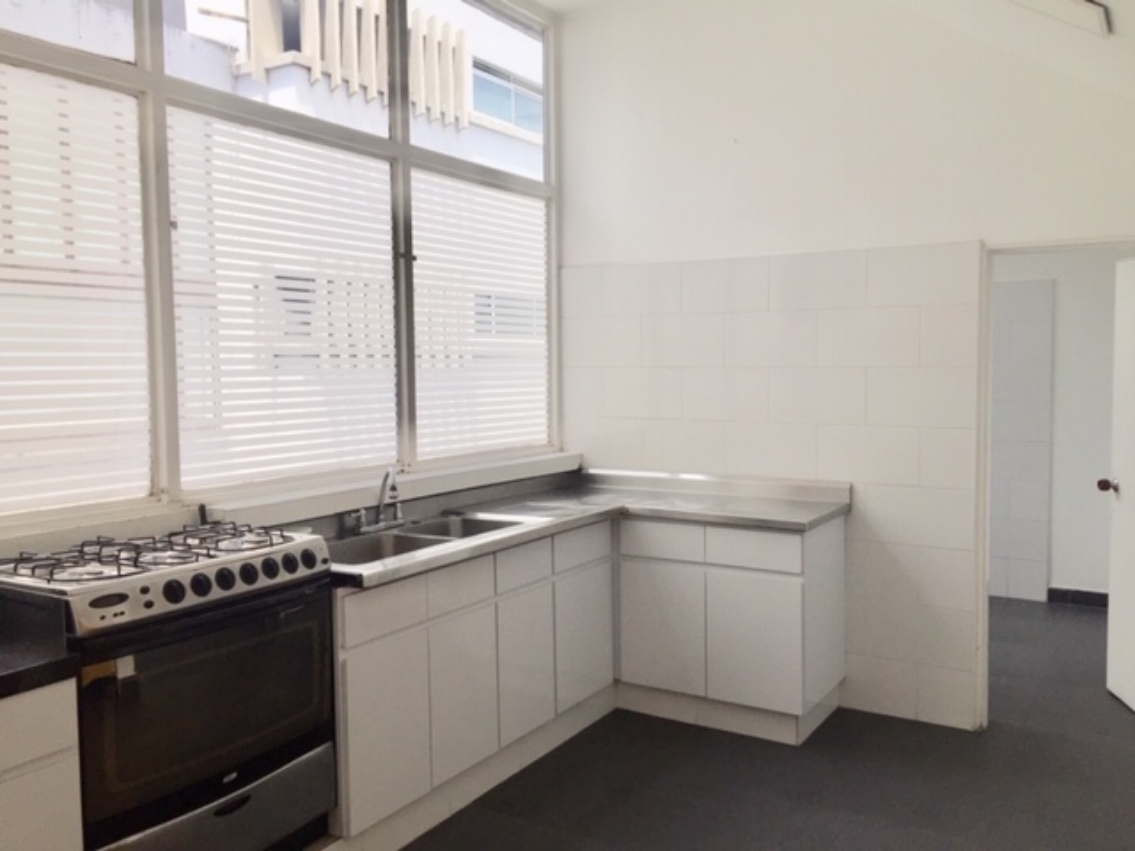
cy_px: 426
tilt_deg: -4.5
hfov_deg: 61.7
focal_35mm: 29
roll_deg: +0.3
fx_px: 951
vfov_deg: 48.2
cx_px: 568
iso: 32
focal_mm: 4.15
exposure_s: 1/488
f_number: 2.2
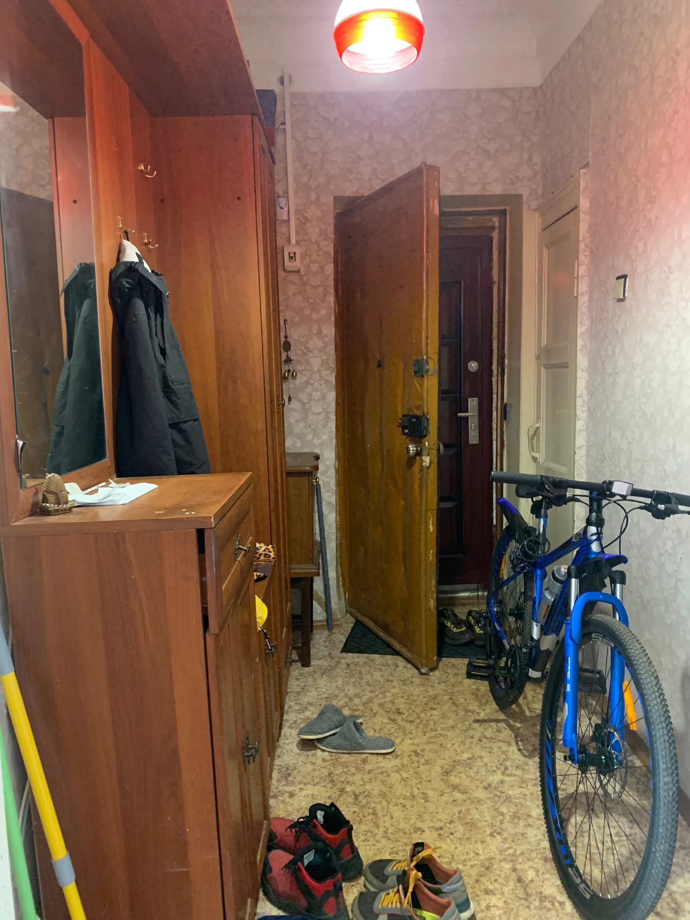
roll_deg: +1.5
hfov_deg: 53.1
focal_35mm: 26
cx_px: 345
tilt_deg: -5.8
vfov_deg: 67.3
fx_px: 691
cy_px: 460
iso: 500
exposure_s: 1/25
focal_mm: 4.25
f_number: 1.8
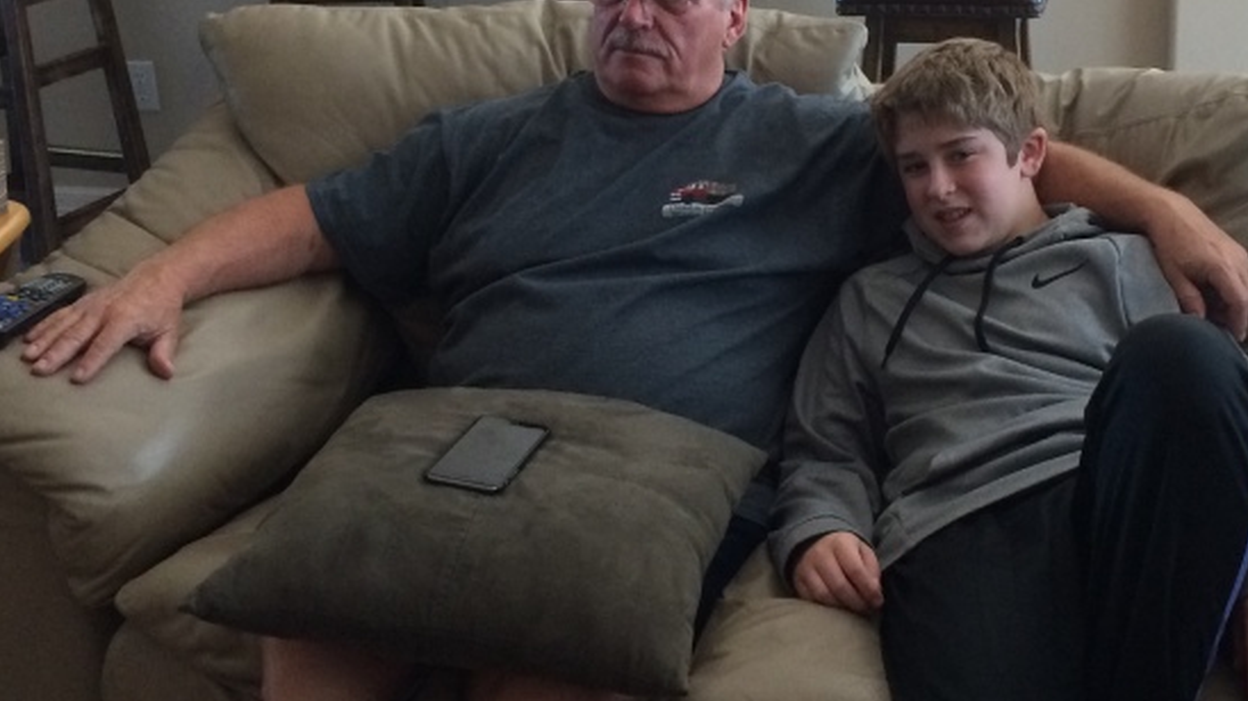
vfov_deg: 20.3
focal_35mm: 59
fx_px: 1952
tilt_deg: -19.9
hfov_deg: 35.3
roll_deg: +1.3
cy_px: 214
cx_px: 761
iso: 200
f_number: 2.2
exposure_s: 1/30
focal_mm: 4.15
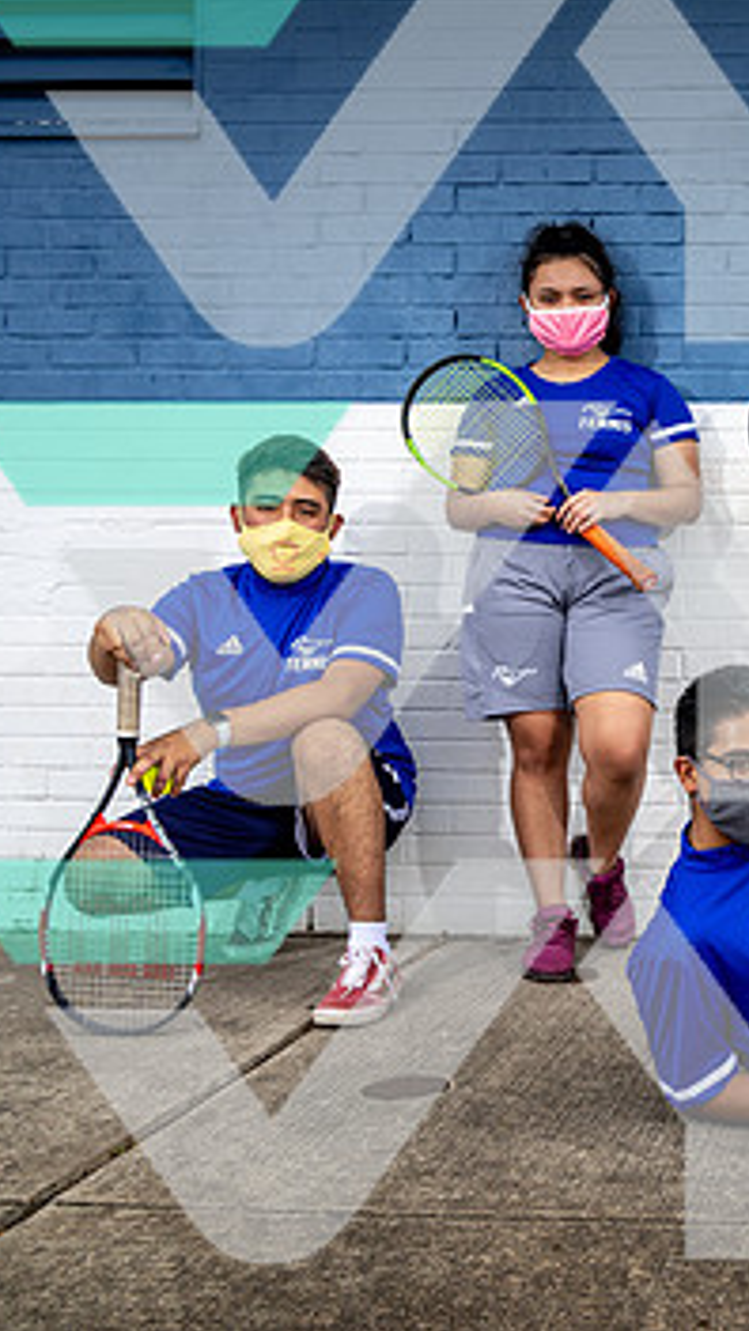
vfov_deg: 45.4
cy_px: 603
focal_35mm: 45
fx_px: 1589
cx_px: 919
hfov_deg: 23.9
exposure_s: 1/125
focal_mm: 26
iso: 100
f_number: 8
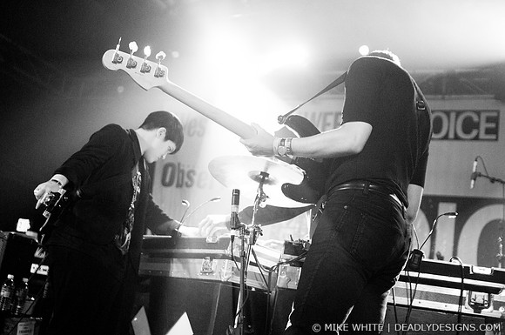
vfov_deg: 29.8
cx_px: 252
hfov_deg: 43.7
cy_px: 168
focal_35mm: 45
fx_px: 630
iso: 1000
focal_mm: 30
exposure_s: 1/160
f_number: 2.2
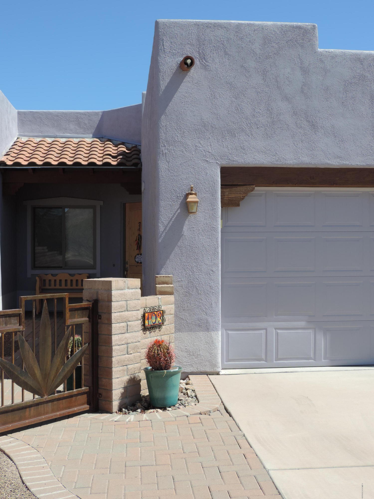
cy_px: 250
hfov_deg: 33.6
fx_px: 619
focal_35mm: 43
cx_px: 187
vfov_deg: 43.9
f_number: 3.4
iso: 80
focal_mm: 7.6
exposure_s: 1/800
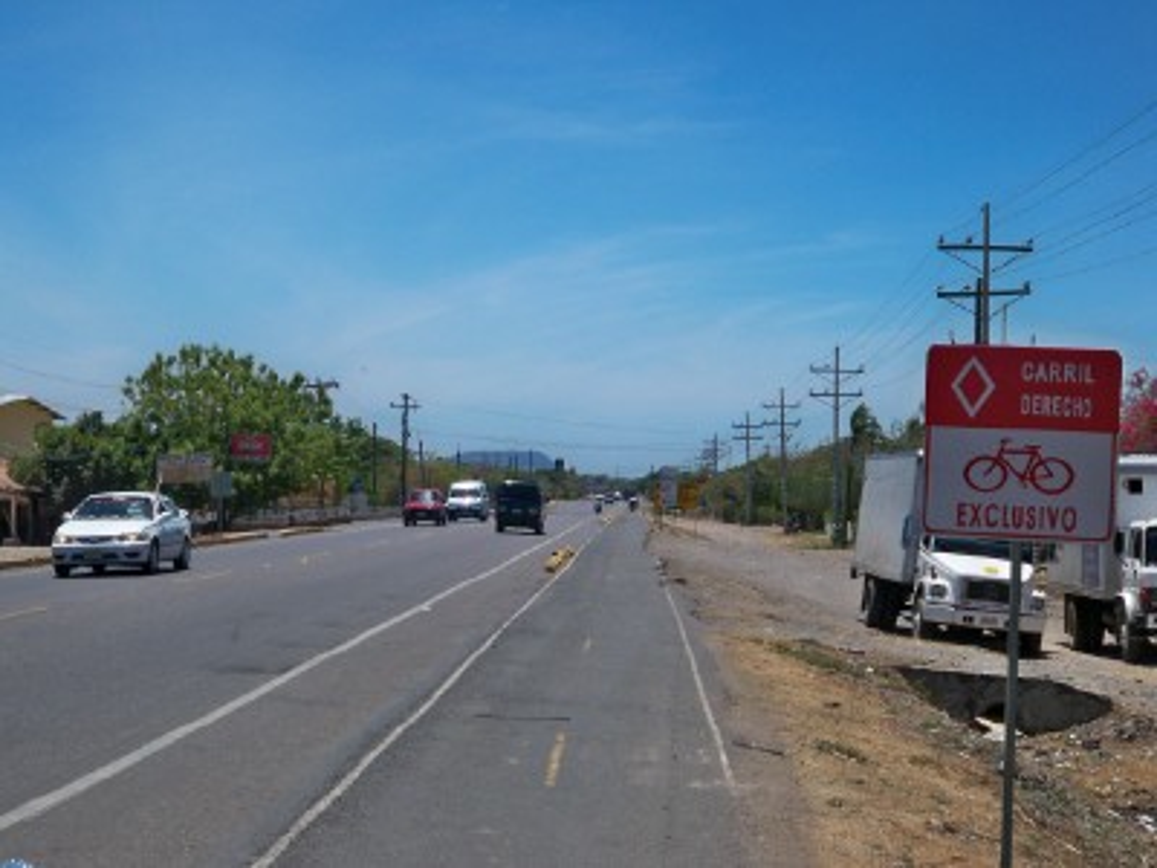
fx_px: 2273
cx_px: 578
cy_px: 434
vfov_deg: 21.6
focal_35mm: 68
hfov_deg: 28.6
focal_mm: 12.1
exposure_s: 1/500
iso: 64
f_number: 6.9
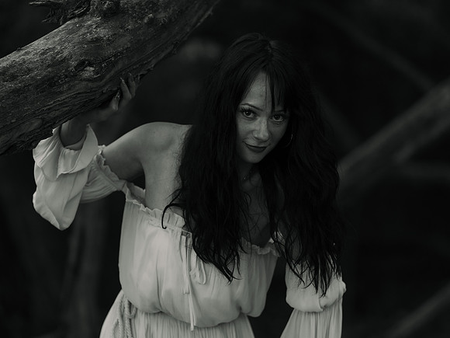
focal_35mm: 177
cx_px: 225
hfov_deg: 11.1
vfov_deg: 8.4
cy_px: 169
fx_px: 2307
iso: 640
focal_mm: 164
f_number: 2.8
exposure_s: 1/160
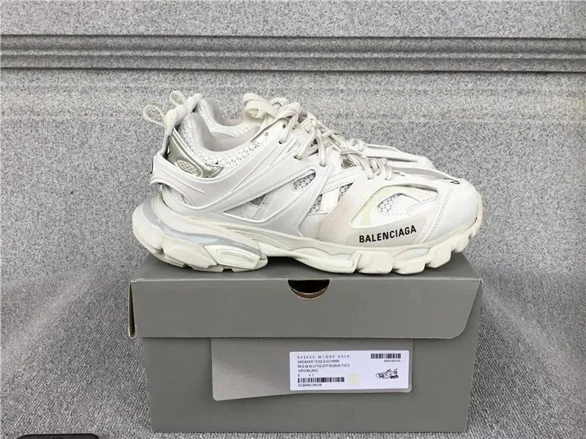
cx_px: 293
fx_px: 525
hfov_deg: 58.4
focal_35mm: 31
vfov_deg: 45.4
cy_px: 220
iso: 25
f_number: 2.4
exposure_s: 1/105
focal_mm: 3.3
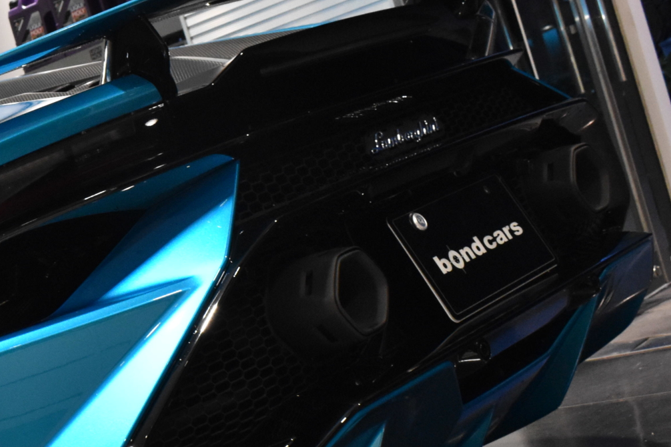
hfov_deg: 22.2
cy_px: 357
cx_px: -146
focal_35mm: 84
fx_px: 1566
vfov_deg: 16.2
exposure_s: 1/40
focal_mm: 22
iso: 2500
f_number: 8
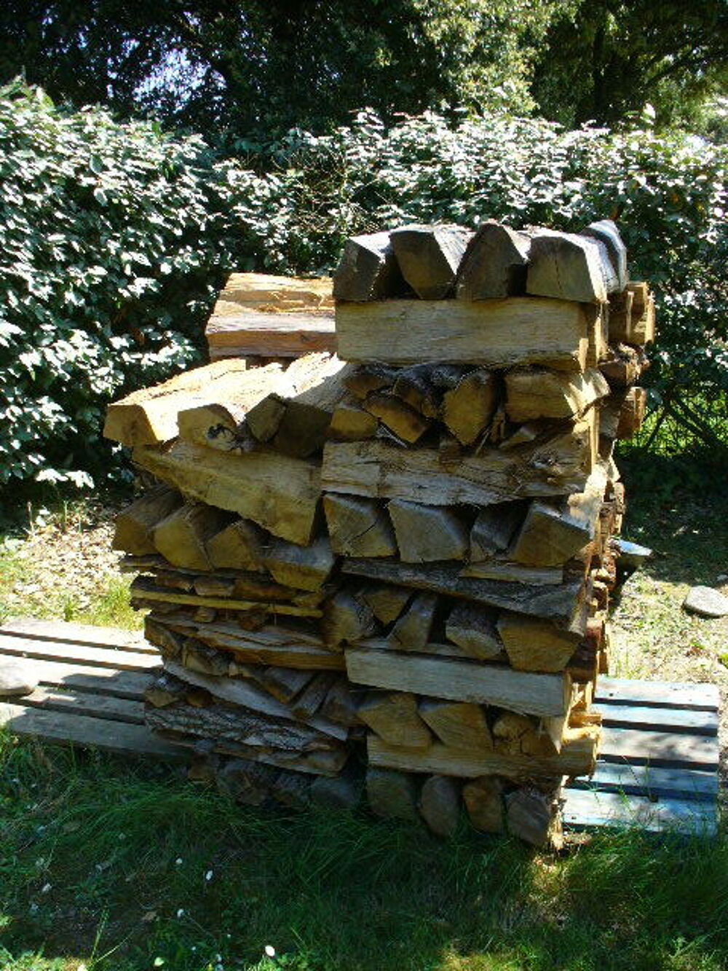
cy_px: 486
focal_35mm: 37
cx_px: 364
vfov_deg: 50.1
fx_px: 1037
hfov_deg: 38.7
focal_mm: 6.1
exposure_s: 1/400
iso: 80
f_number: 2.8
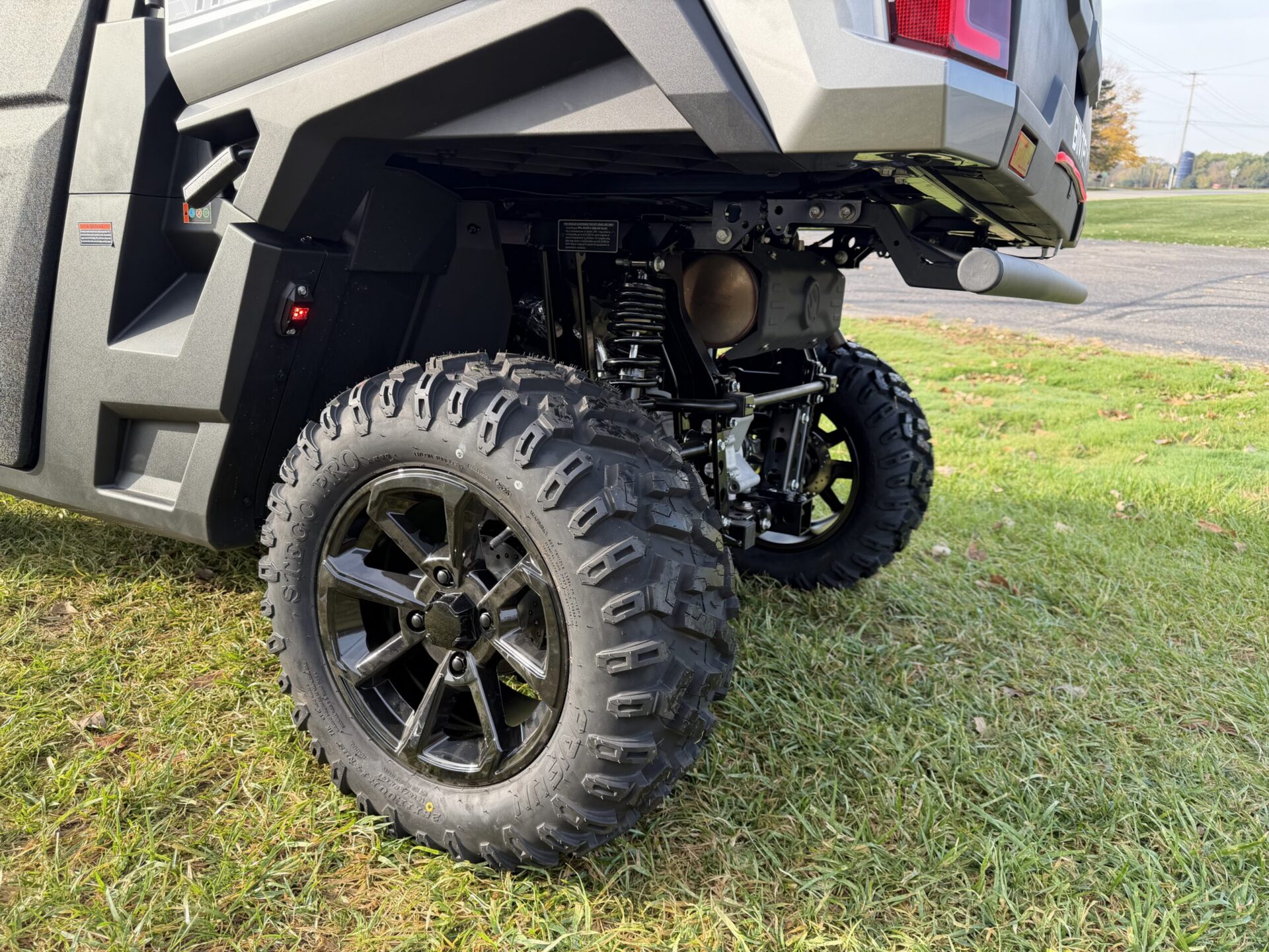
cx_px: 634
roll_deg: -1.5
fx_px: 880
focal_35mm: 24
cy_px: 476
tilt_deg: -19.2
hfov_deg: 71.6
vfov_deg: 56.8
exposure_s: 1/450
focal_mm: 6.76
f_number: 1.78
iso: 80
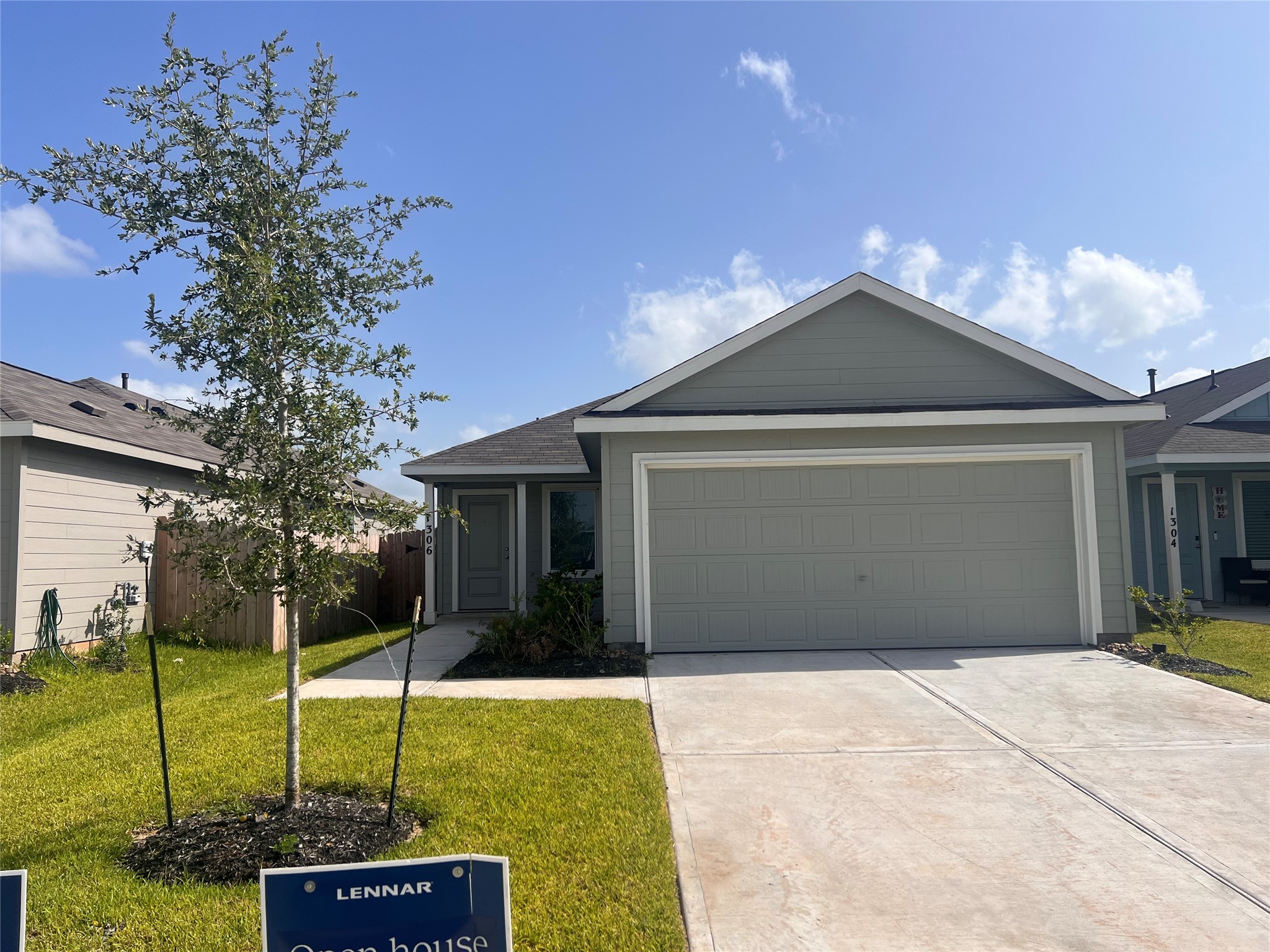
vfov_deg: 53.1
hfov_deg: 67.3
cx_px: 635
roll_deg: +1.5
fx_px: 954
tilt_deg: +4.4
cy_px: 476
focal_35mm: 26
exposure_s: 1/6993
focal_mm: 5.7
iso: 50
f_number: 1.5
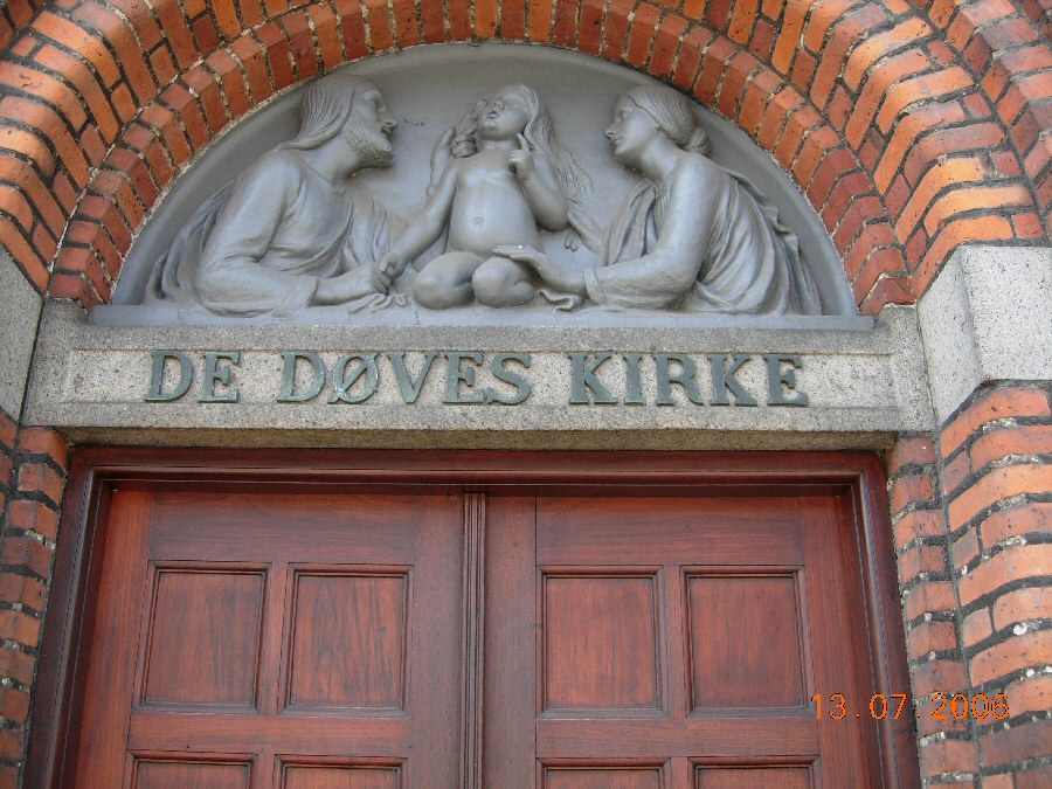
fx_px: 1094
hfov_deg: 51.4
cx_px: 526
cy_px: 394
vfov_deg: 39.7
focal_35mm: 36
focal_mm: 7.5
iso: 50
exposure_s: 1/87.9
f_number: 3
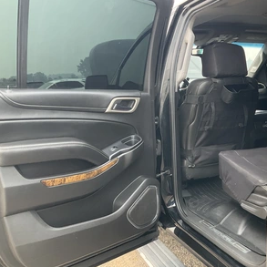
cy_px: 135
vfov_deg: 47.2
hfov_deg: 46.8
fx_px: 305
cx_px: 166
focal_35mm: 35
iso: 25
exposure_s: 1/134
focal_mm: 3
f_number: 1.8
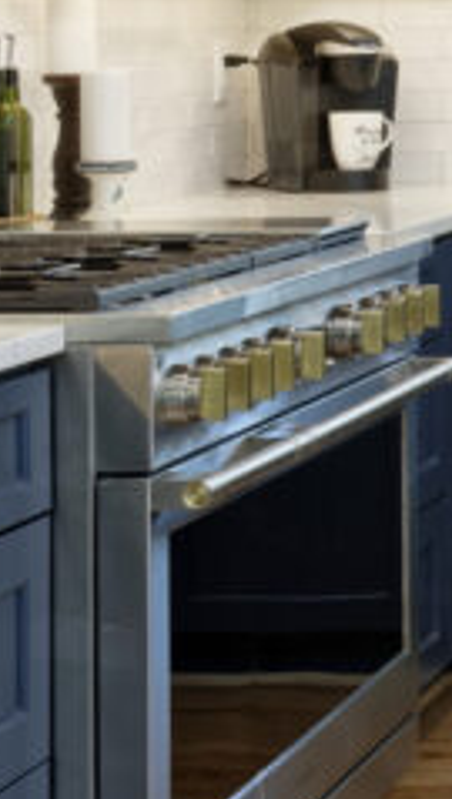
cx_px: 1205
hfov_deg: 7.9
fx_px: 2952
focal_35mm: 139
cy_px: 35
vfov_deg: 15.2
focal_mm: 31
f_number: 9
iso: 320
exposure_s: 1/5
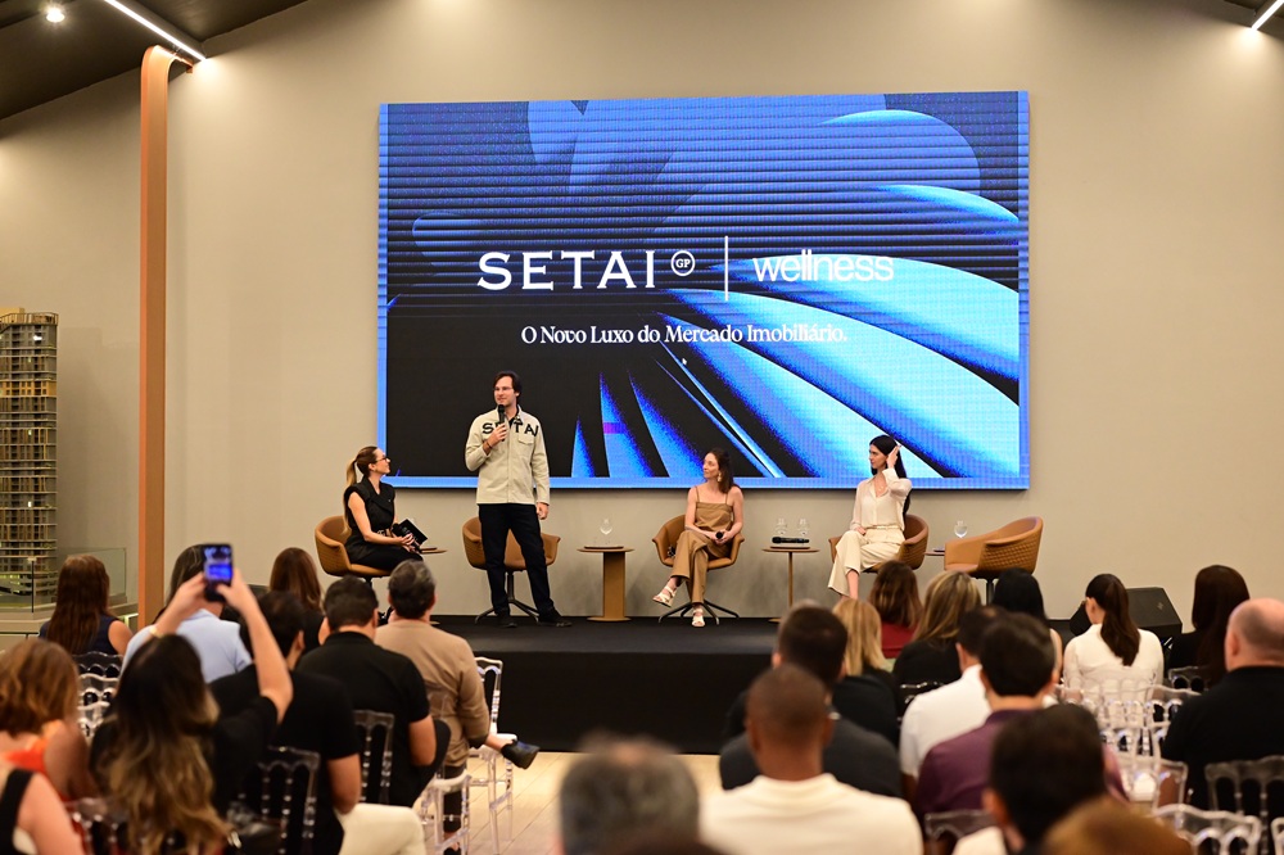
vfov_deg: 27.0
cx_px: 642
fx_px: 1783
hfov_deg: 39.6
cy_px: 428
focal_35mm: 50
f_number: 2
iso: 4000
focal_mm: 50
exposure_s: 1/640
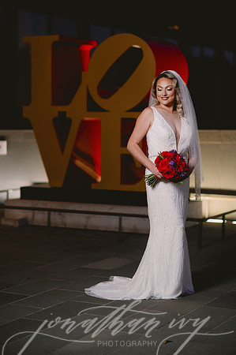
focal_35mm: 85
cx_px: 118
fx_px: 838
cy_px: 178
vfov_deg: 23.9
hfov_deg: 16.0
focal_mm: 85
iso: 250
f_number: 2
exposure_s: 1/30
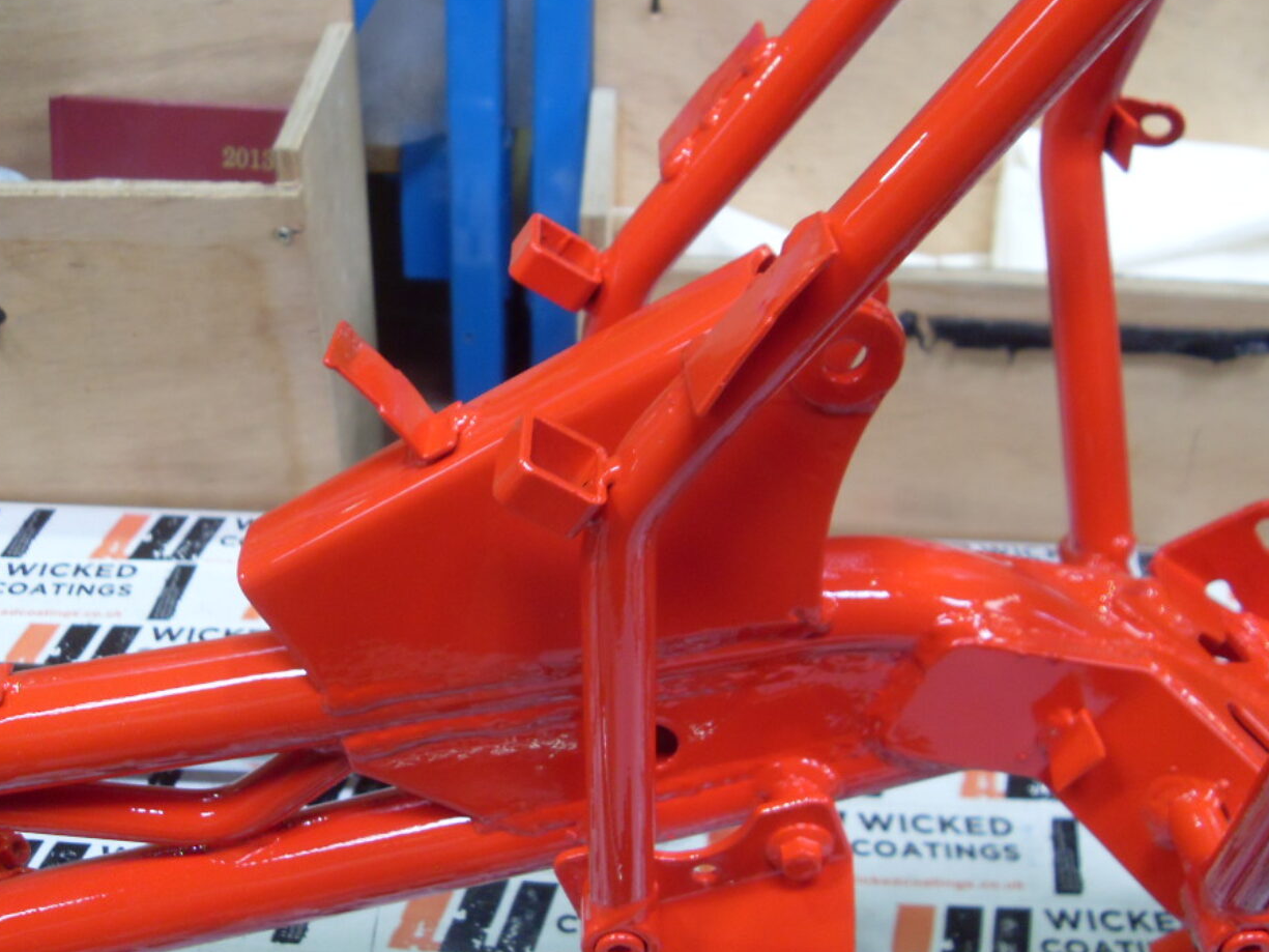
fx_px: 1467
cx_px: 660
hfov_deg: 46.8
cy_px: 487
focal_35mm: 40
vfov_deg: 36.0
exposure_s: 1/30
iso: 200
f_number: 2.8
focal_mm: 6.3
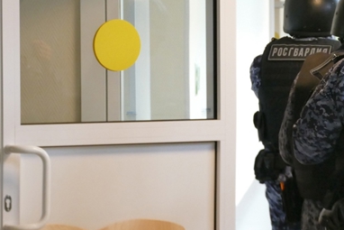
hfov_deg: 9.3
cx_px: 240
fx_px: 2103
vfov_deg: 6.2
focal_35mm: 220
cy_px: 94
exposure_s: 1/125
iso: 1600
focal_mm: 40.84
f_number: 3.9
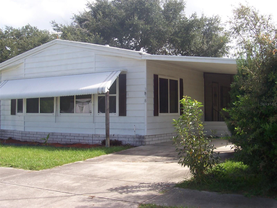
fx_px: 368
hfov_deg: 41.2
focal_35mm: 46
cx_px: 138
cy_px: 104
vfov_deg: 31.5
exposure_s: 1/180
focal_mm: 7
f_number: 5.6
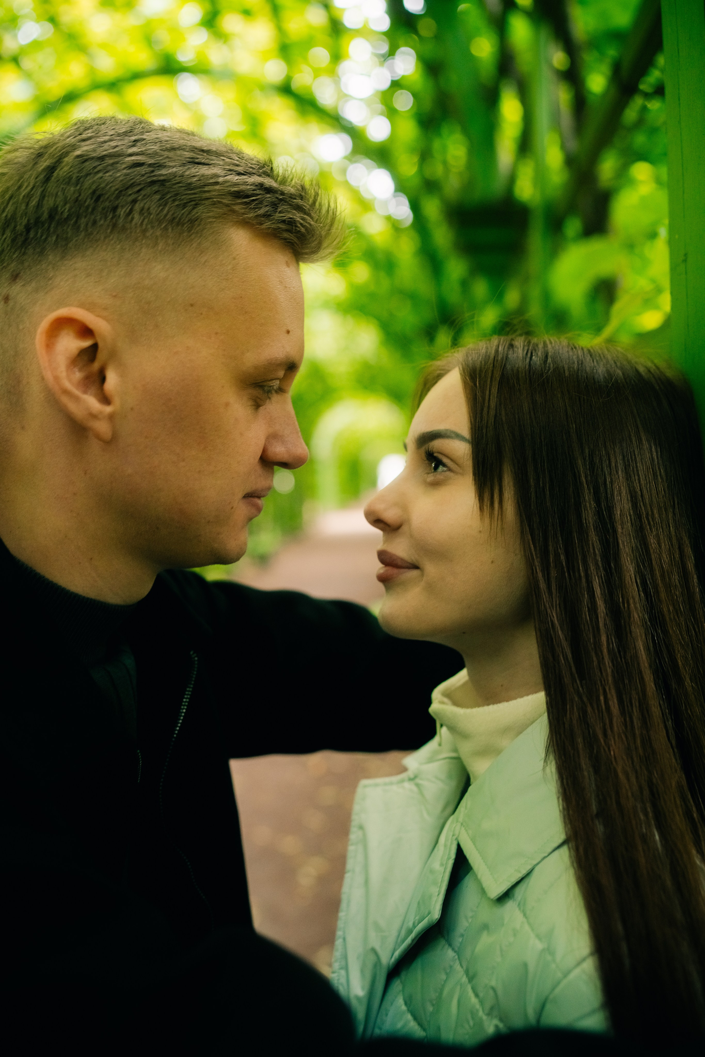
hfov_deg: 37.9
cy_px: 528
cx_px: 352
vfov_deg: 54.4
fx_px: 1028
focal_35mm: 35
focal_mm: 35
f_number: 2.5
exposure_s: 1/50
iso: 1600
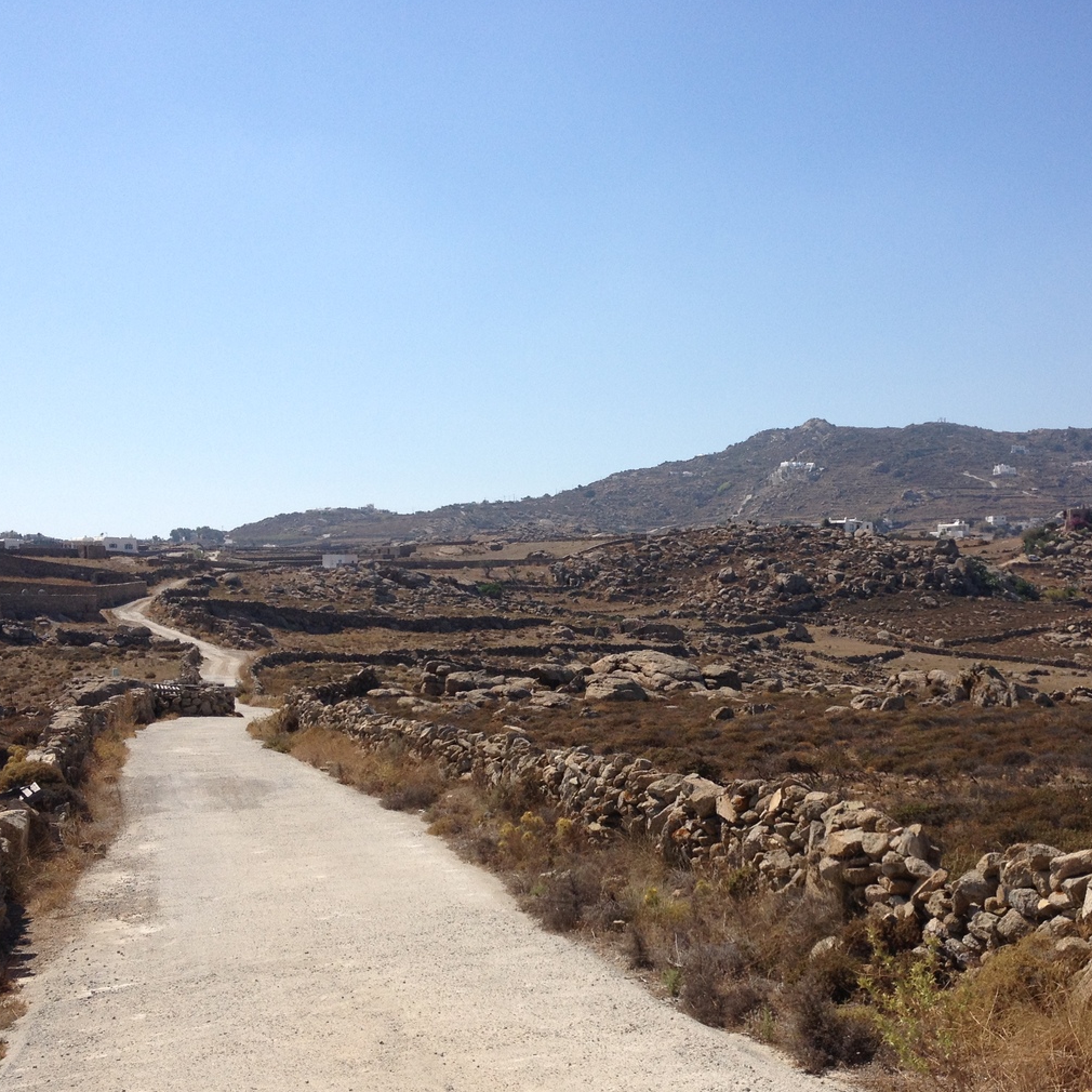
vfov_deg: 34.6
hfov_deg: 34.4
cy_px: 636
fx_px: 1749
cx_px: 710
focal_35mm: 49
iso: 50
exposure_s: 1/2513
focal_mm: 4.28
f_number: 2.4
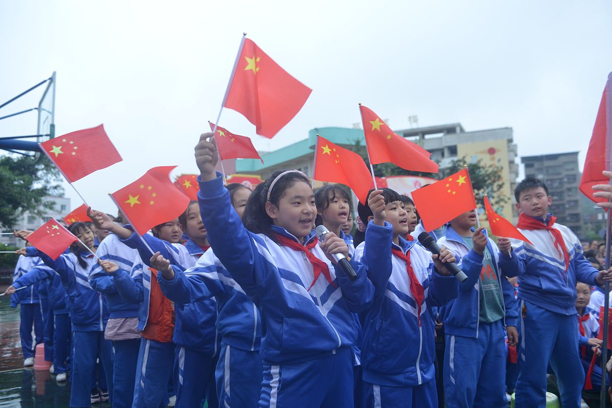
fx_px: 544
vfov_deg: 41.1
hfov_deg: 58.7
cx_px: 306
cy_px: 204
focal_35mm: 32
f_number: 3.5
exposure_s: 1/250
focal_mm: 32
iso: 320
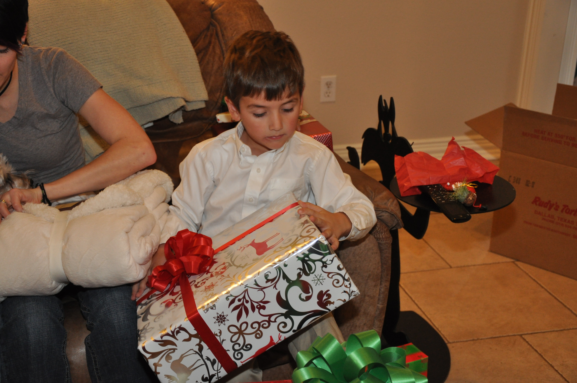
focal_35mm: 57
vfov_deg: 23.7
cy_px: 192
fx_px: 912
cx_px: 288
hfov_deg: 35.1
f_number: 4.5
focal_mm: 38
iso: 800
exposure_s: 1/60
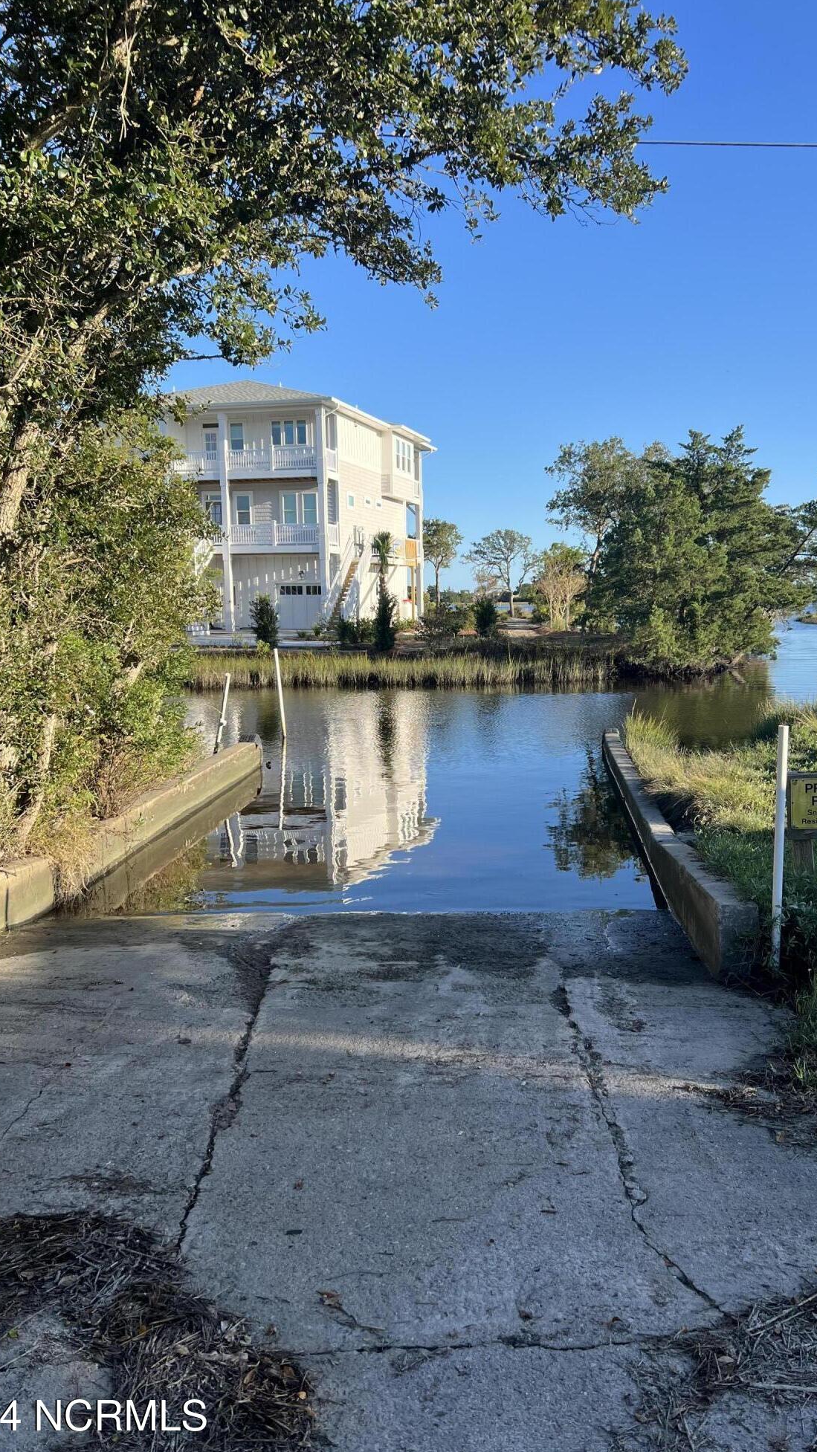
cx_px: 452
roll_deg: -0.1
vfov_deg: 66.1
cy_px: 741
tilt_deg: -7.9
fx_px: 1117
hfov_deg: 40.1
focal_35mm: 29
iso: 50
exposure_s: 1/1751
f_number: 1.5
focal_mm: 5.7
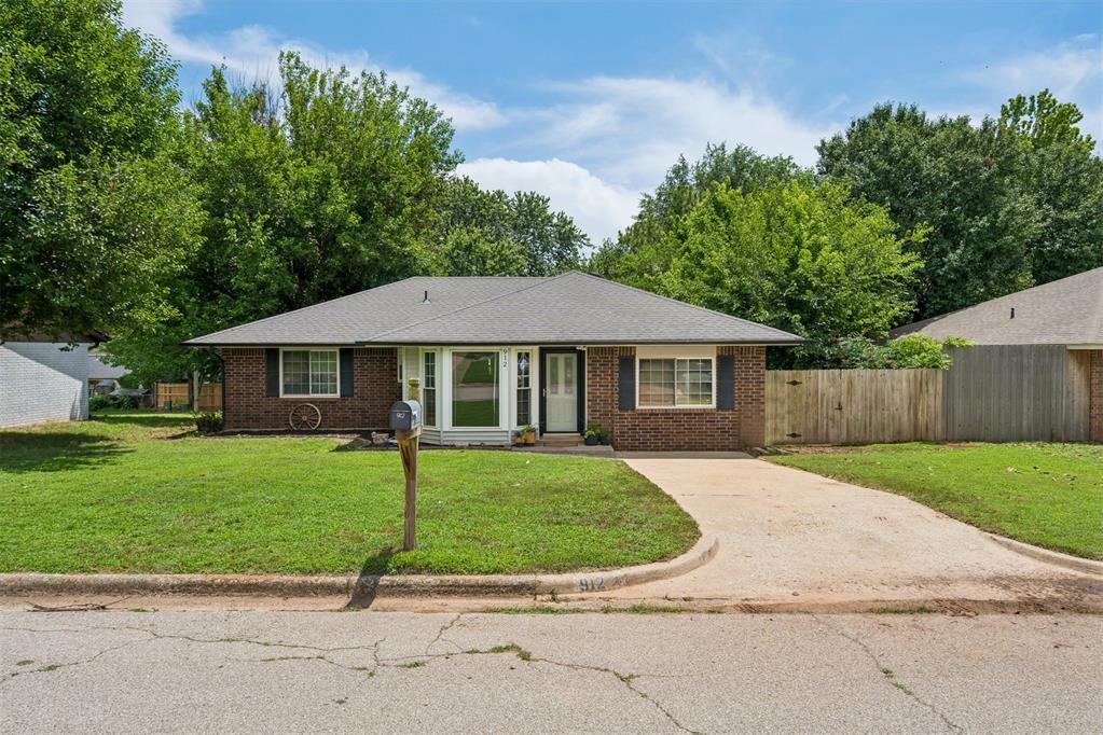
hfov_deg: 71.5
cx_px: 552
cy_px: 368
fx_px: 766
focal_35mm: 25
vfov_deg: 51.3
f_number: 8
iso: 200
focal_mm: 25
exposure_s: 1/640
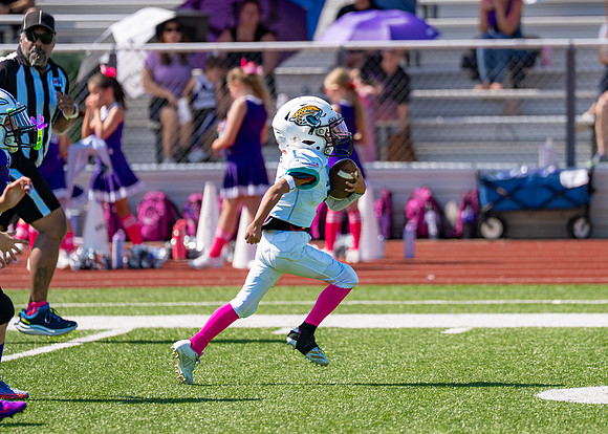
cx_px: 379
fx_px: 6179
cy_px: 171
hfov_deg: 5.6
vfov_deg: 4.0
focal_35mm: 358
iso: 100
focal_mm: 200
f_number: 2.8
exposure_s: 1/2000
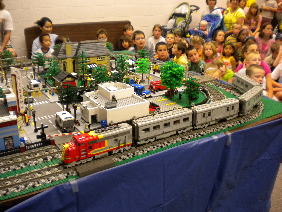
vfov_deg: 39.7
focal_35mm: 36
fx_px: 293
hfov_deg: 51.4
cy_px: 104
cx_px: 140
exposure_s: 1/35.6
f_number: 3.1
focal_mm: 6.3
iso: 400
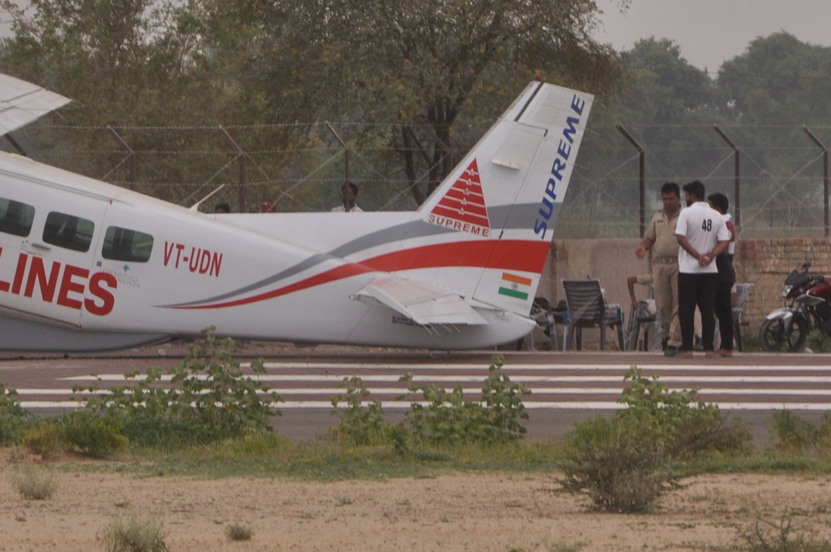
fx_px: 4705
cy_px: 171
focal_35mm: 204
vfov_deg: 6.7
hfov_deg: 10.0
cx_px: 62
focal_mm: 65
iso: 200
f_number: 10
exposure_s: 1/200
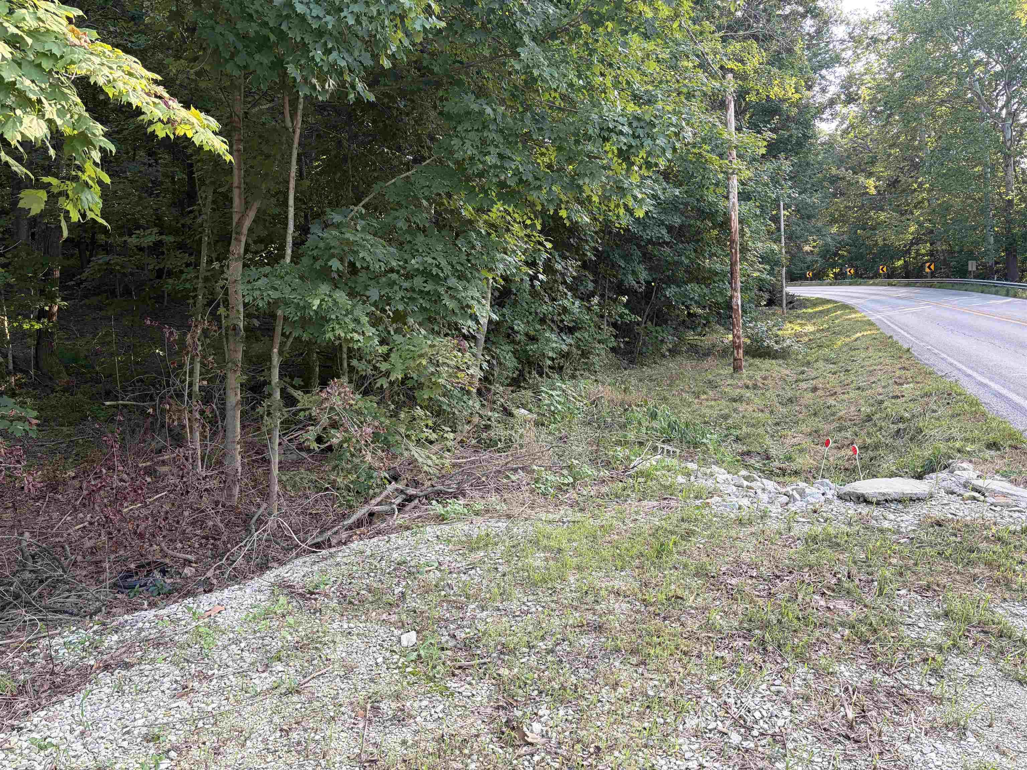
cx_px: 514
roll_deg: +2.3
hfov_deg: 67.3
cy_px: 385
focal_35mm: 26
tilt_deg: -3.0
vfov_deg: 53.1
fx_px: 771
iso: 50
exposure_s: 1/122
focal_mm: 5.96
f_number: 1.6
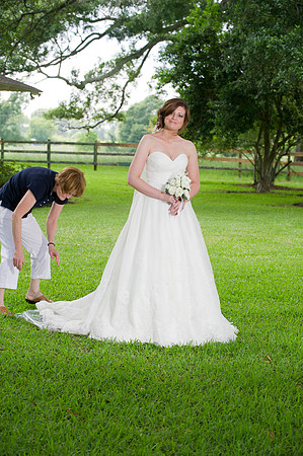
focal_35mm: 98
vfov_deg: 20.8
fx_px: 1240
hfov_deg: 13.9
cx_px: 152
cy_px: 228
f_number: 5.6
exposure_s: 1/200
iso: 500
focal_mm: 98
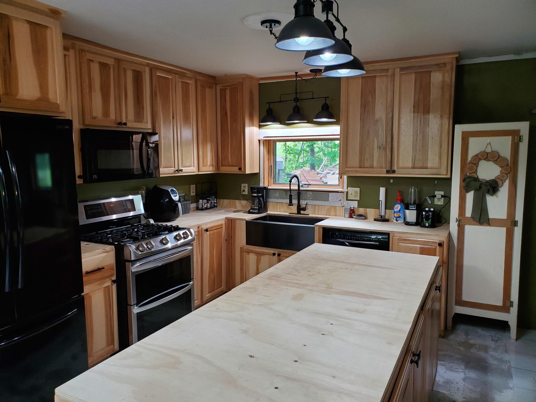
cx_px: 268
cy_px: 201
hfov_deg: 67.3
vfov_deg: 53.1
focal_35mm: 26
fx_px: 403
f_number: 2.4
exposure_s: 1/39
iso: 250
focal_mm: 4.3
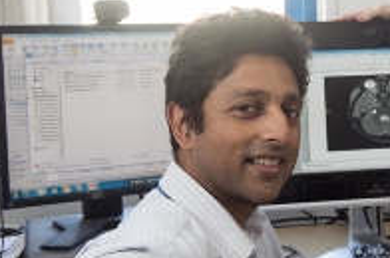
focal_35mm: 92
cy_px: 113
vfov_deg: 14.8
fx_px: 995
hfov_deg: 21.1
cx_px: 426
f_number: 9
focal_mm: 40
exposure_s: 1/50
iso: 1250
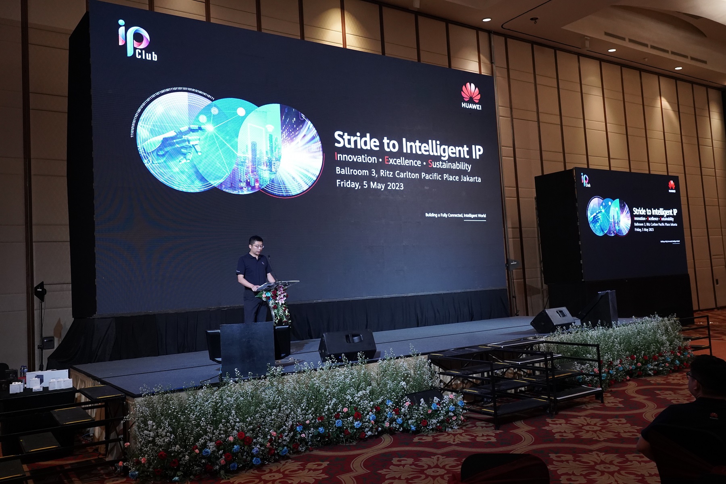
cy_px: 242
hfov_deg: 61.9
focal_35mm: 30
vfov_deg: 43.6
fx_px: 605
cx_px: 363
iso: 4000
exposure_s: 1/125
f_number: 5.6
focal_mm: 30
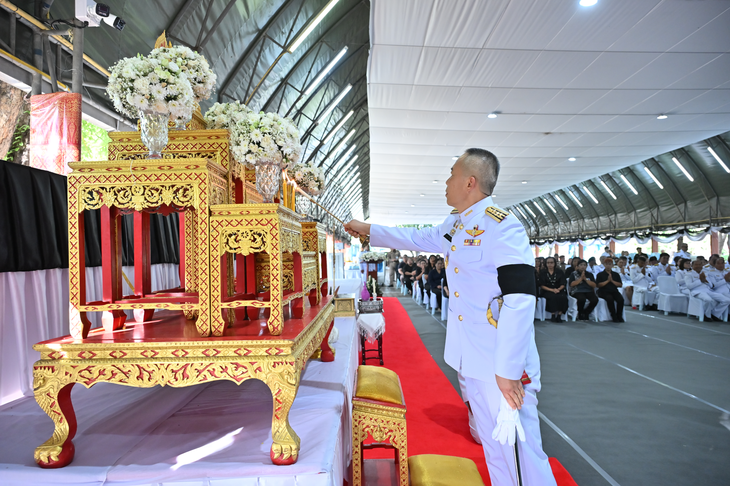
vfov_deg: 53.1
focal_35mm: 24
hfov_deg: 73.7
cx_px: 365
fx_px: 487
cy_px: 243
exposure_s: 1/320
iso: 2000
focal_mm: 24
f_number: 4
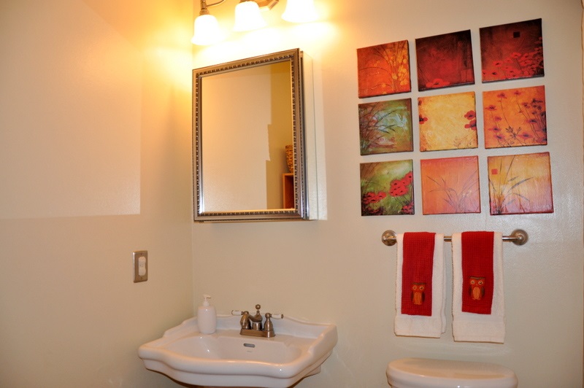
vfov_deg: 47.9
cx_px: 292
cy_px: 194
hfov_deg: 67.4
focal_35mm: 27
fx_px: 438
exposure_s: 1/160
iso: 400
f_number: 3.5
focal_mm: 18
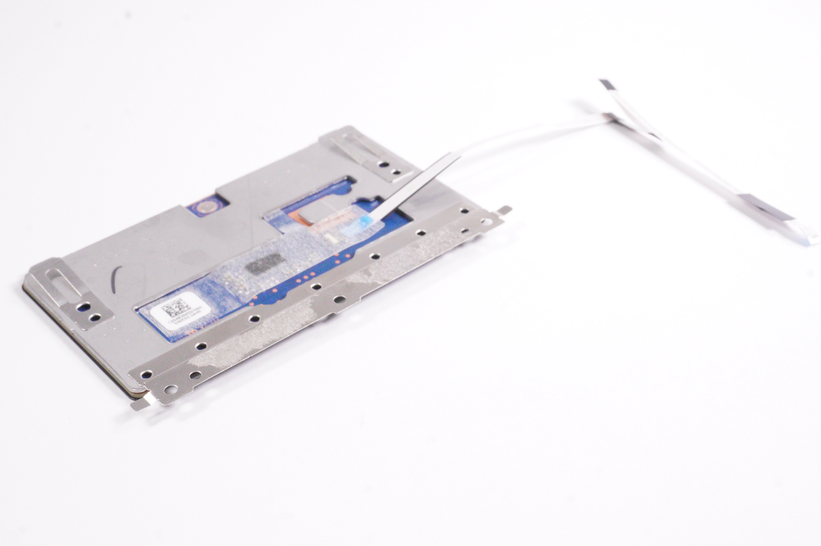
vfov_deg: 25.0
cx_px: 410
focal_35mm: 54
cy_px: 273
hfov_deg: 36.9
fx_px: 1230
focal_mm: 36
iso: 6400
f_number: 16
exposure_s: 1/250
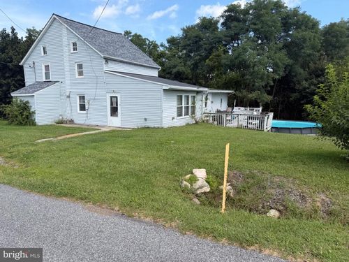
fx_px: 242
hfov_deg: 71.6
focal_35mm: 24
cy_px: 131
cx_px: 174
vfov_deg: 56.8
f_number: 1.78
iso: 80
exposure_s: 1/2801
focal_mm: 6.76
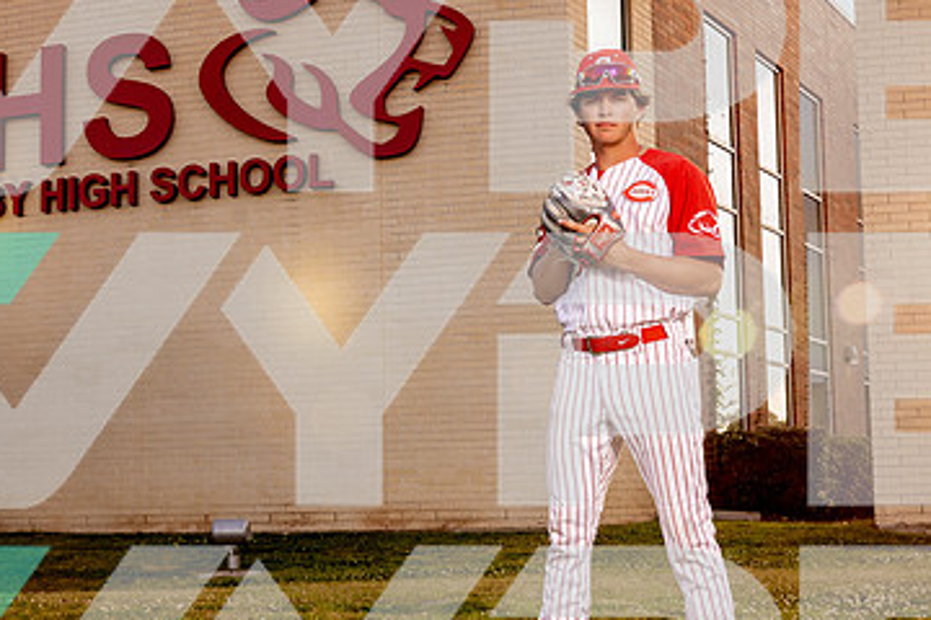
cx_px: 453
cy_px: 392
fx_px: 1345
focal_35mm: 52
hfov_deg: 38.2
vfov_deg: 25.9
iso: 500
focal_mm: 29
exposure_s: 1/250
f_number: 8
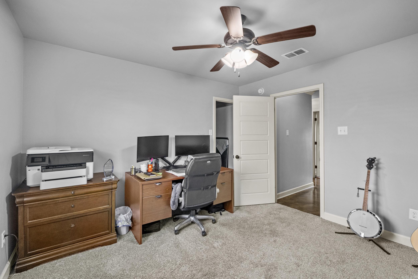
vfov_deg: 77.3
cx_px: 209
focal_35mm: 15
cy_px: 140
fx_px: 174
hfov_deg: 100.4
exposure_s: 1/5
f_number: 7.1
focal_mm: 10
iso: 800
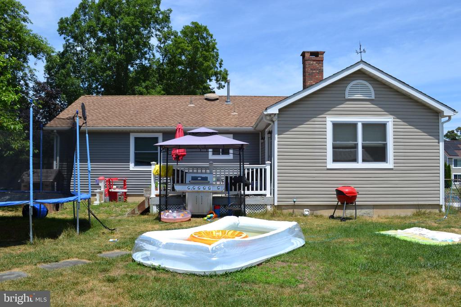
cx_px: 230
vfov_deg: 47.9
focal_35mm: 27
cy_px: 154
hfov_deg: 67.4
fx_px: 346
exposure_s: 1/250
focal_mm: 18
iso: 100
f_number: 8
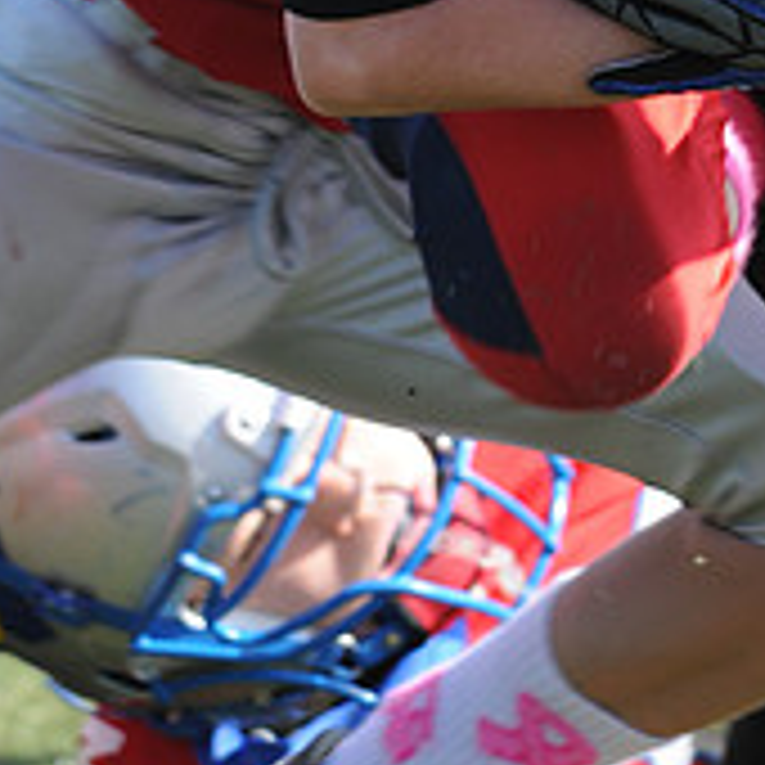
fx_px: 32629
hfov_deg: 1.3
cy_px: -522
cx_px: 560
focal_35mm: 1305
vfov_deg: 1.3
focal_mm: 300
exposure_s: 1/500
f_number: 4.5
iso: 200
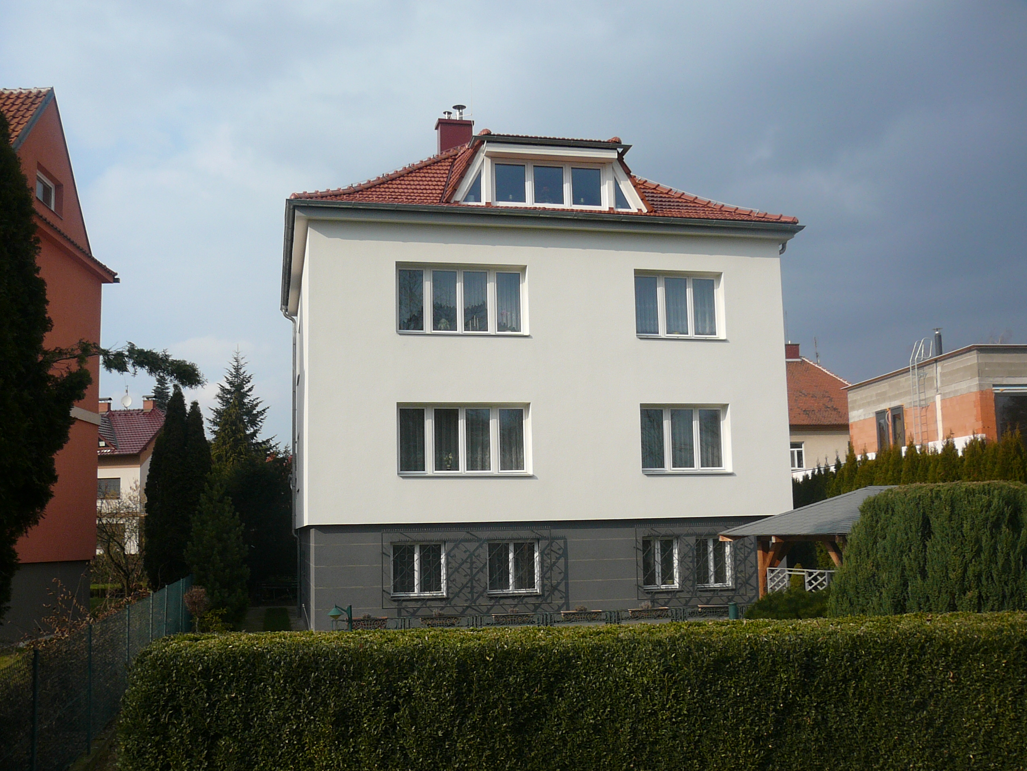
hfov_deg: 52.6
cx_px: 514
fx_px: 1038
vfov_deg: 40.7
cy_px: 386
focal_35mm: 35
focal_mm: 5.2
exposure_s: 1/500
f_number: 5
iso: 80
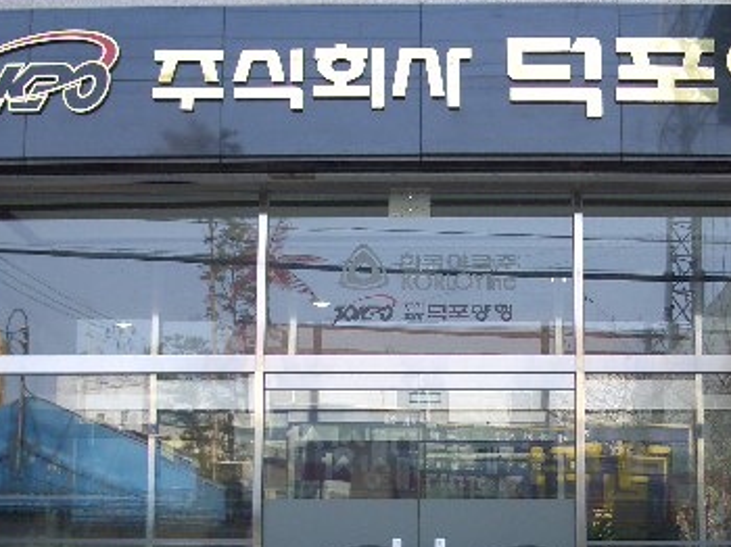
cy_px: 390
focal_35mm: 75
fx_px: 1583
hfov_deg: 26.0
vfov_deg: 19.5
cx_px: 434
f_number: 2.8
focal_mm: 6.8
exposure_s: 1/160
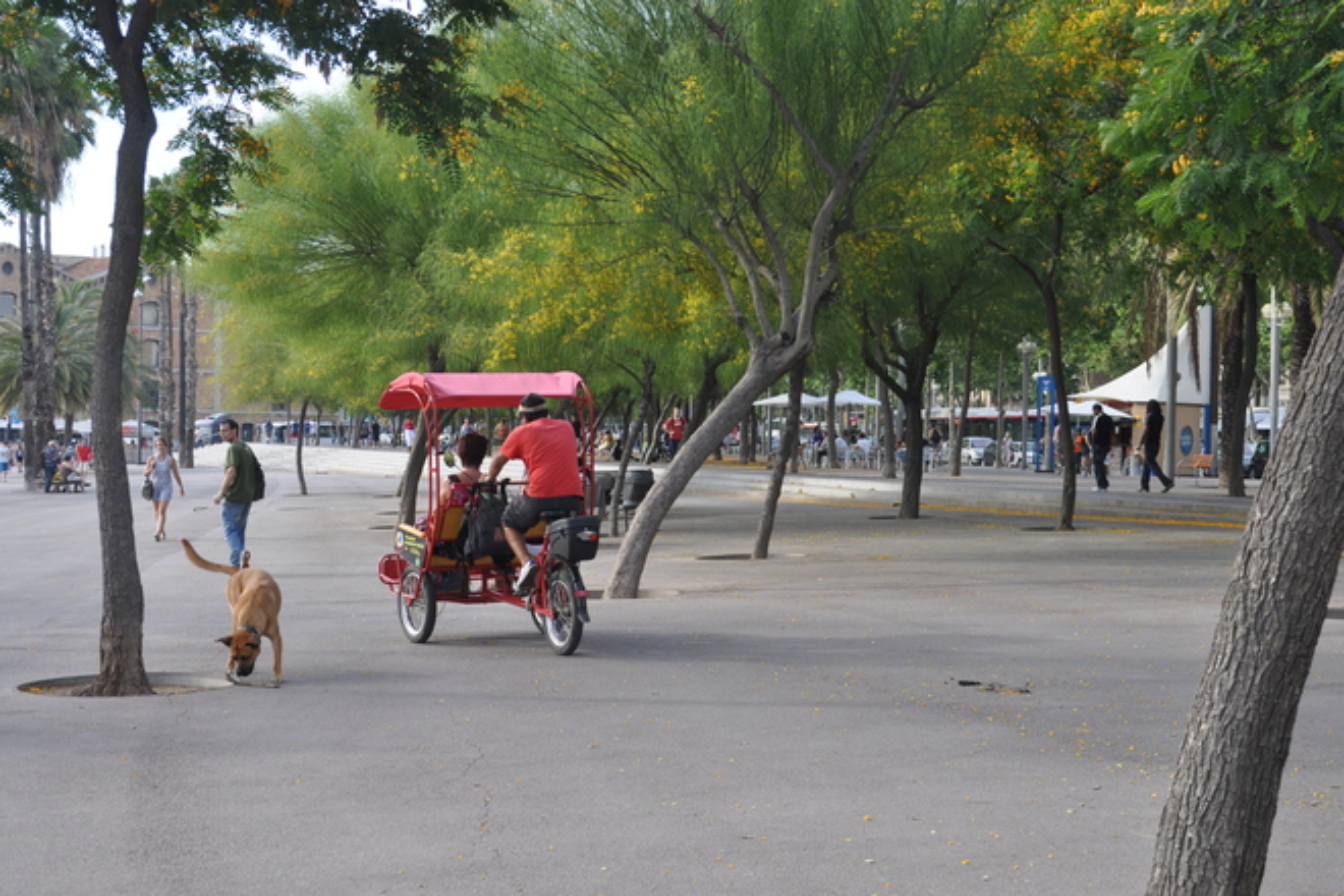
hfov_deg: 33.4
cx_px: 672
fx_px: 2240
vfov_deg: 22.6
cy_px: 448
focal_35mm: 60
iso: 200
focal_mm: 40
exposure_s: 1/200
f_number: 7.1
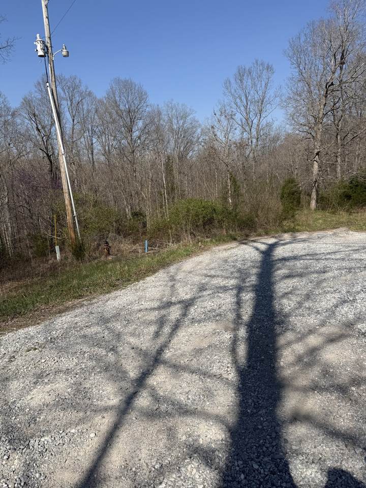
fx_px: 338
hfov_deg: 56.8
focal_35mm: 24
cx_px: 183
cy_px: 244
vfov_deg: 71.6
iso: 80
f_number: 1.78
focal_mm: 6.76
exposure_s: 1/5714
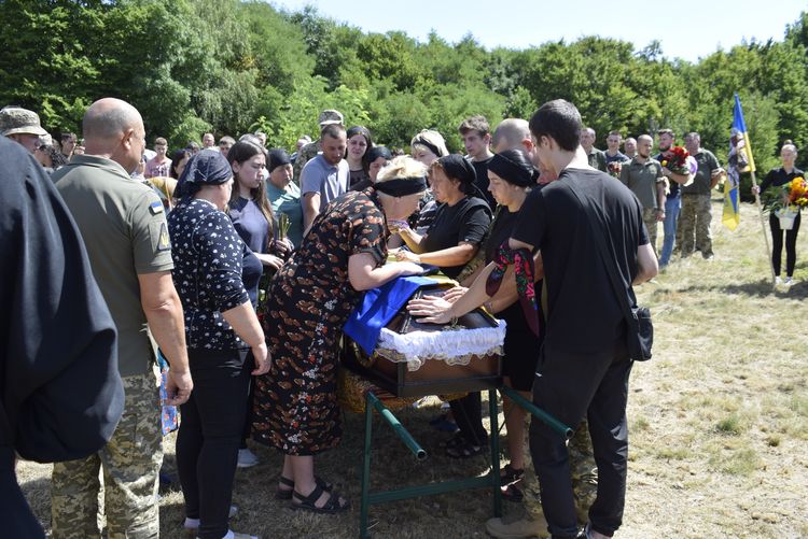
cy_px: 270
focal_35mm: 33
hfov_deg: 57.2
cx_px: 404
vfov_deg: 40.0
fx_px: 741
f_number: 8
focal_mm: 22
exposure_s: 1/250
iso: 250
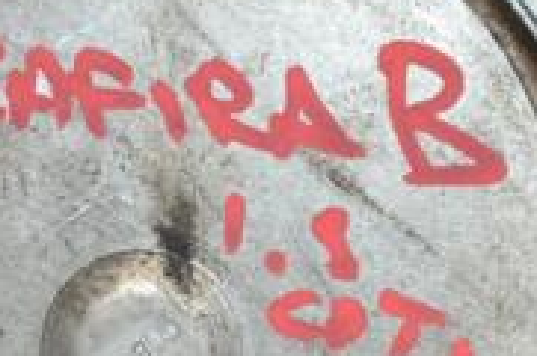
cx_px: 148
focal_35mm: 289
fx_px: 4303
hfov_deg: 7.1
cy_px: 172
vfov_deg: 4.7
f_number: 5
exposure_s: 1/160
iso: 800
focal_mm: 58
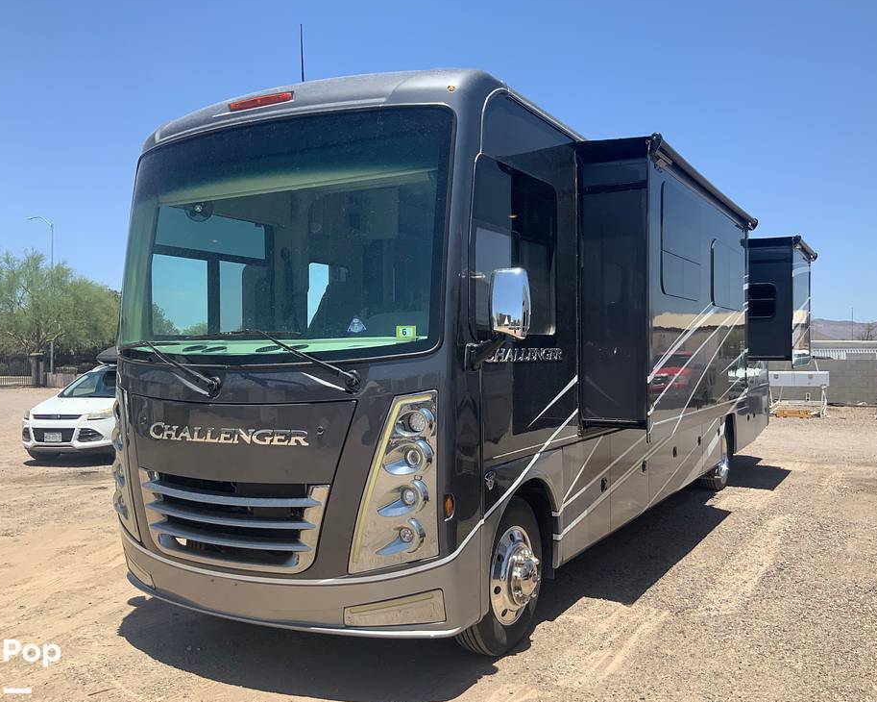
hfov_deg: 57.1
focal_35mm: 31
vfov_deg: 47.1
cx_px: 465
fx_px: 804
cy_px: 354
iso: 16
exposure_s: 1/1577
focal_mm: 3
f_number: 1.8
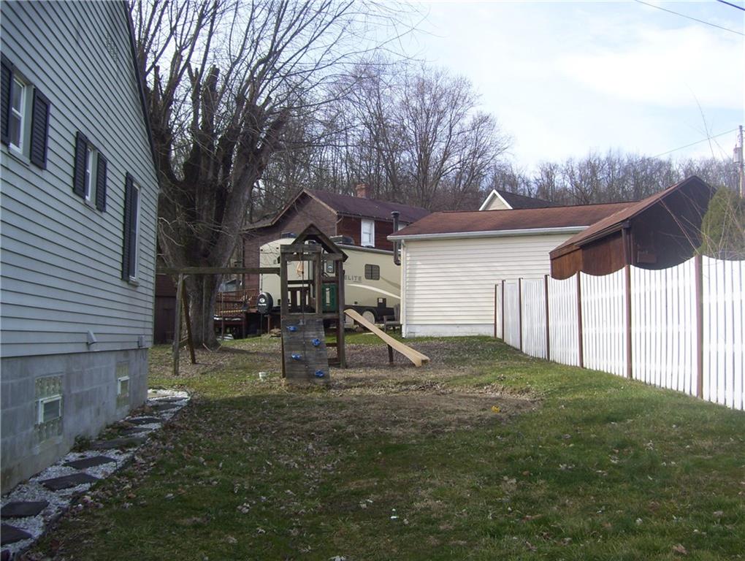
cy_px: 280
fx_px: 776
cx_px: 372
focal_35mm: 36
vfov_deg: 39.7
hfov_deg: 51.3
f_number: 2.7
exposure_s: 1/640
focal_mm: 6
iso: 80
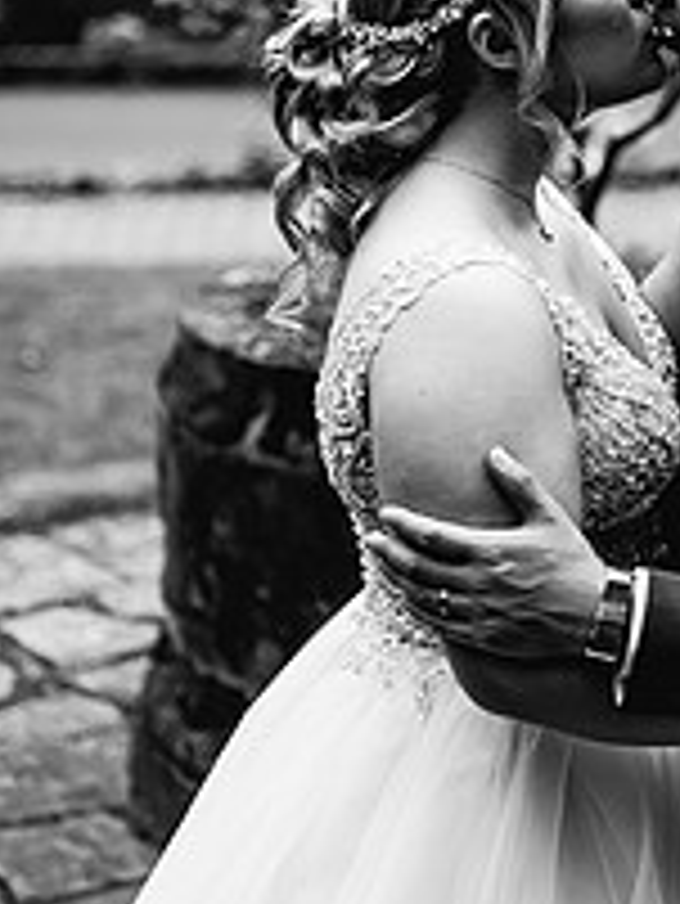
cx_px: 567
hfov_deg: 15.1
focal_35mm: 97
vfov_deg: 19.9
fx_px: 2538
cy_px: 115
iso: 320
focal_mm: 35
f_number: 1.4
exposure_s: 1/250
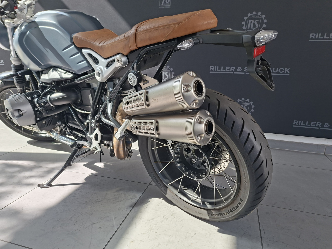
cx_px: 166
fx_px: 221
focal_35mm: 23
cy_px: 124
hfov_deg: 73.9
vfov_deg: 58.9
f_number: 1.8
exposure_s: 1/134
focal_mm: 5.54
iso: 40
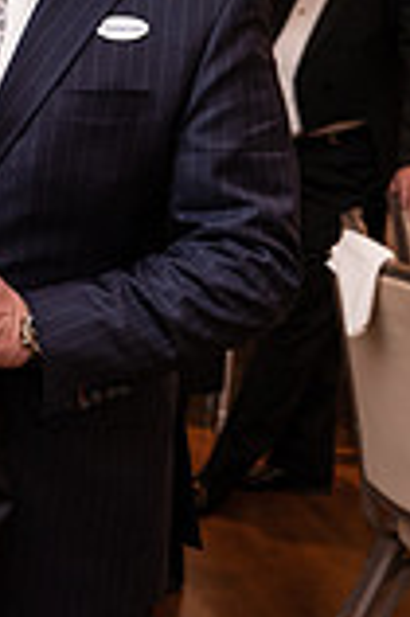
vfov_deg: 17.5
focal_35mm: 117
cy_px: 344
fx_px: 2003
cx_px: -109
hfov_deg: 11.4
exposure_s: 1/40
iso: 800
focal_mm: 41
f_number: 4.5
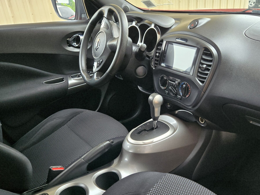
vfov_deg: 42.8
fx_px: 248
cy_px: 114
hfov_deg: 54.7
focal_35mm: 33
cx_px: 162
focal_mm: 5.4
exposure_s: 1/180
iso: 125
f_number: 1.8
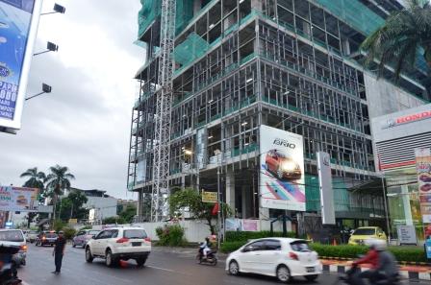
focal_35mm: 27
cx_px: 216
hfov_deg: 67.5
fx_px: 323
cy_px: 142
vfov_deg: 47.8
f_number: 5
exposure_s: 1/60
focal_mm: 18
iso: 800
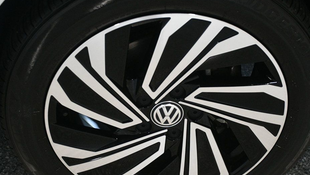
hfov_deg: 28.9
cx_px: 166
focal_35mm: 73
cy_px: 99
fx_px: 600
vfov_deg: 16.5
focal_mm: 42
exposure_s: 1/125
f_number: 4.5
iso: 3200
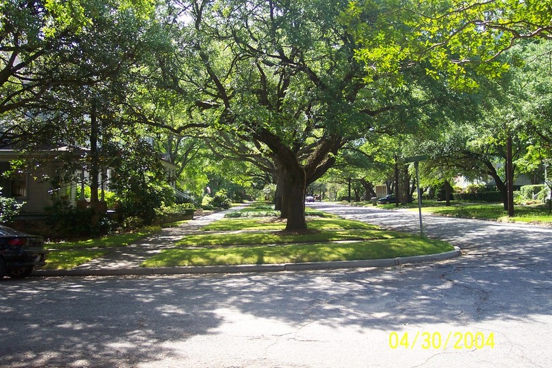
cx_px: 276
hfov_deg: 50.7
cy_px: 184
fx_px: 583
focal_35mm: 38
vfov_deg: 35.1
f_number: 2.8
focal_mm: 8
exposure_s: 1/500
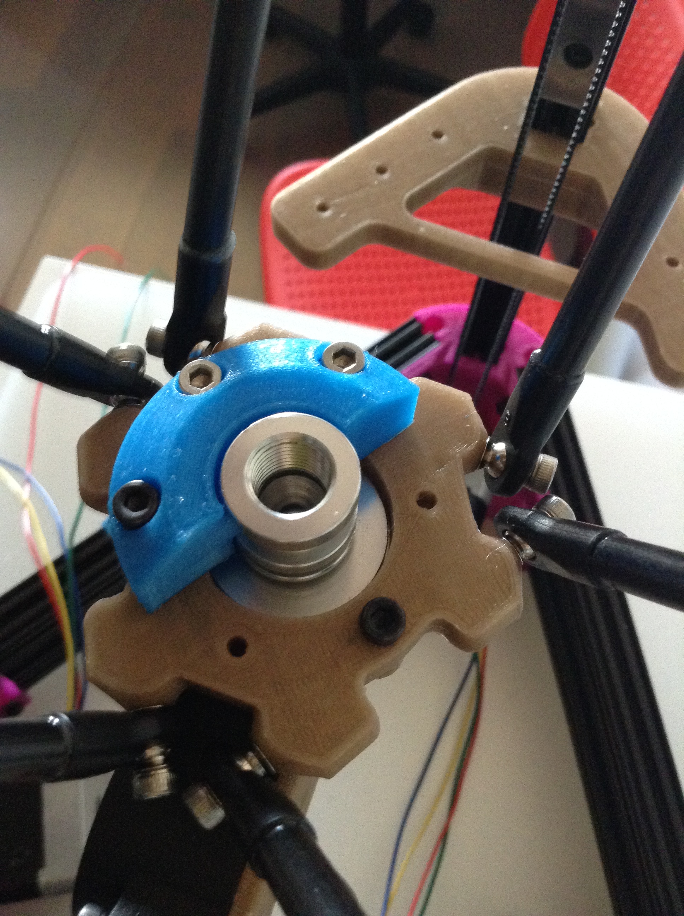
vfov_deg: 55.4
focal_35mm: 33
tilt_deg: -67.4
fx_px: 872
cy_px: 458
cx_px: 342
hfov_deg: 42.8
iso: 250
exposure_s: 1/15
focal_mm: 3.3
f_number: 2.4
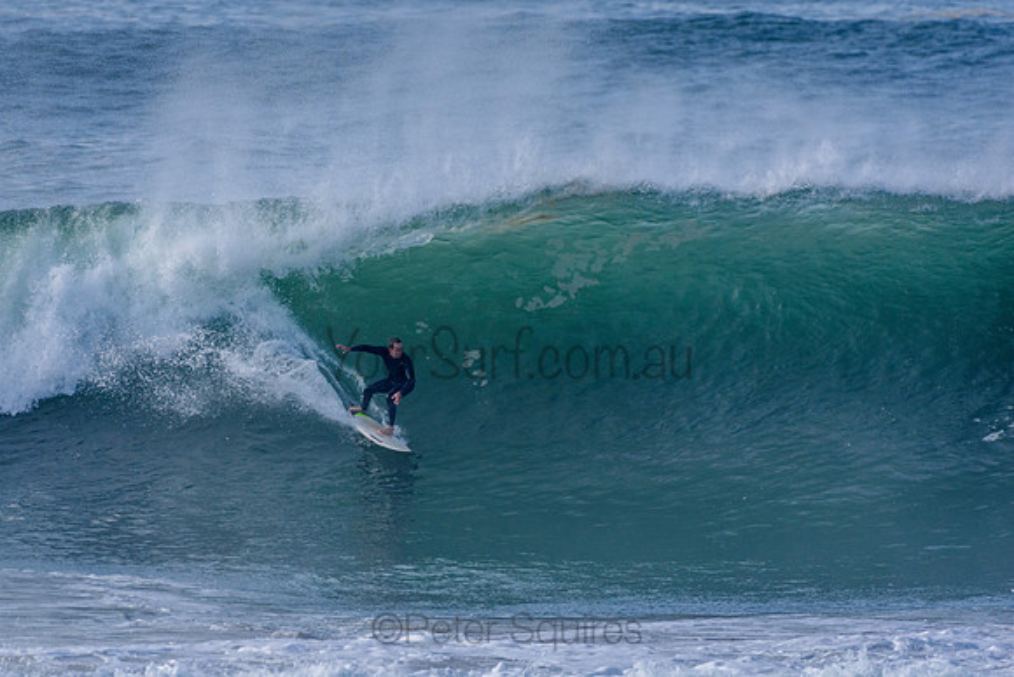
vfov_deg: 1.8
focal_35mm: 750
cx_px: 507
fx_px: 21129
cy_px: 338
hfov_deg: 2.7
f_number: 5.6
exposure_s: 1/2000
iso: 400
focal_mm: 500
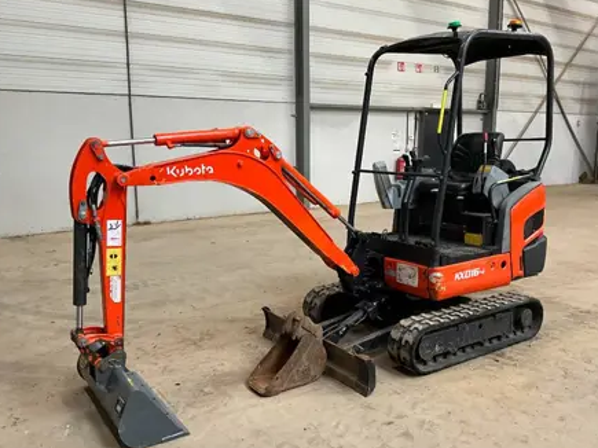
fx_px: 553
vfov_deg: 44.1
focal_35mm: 32
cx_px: 320
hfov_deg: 56.8
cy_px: 232
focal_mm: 3
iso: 125
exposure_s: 1/60
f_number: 1.8
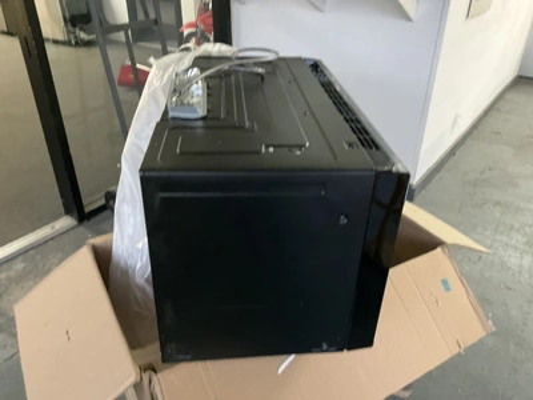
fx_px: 447
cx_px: 266
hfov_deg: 61.7
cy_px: 200
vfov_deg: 48.2
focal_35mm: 29
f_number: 1.8
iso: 500
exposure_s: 1/30
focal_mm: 3
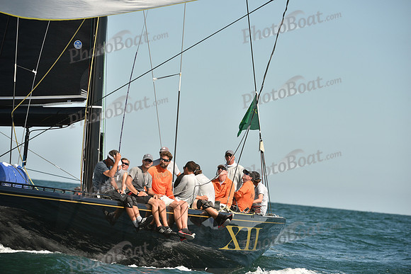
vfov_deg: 5.5
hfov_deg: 8.2
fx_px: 2855
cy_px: 137
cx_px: 206
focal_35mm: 250
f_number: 6.3
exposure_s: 1/1000
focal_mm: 250
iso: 250
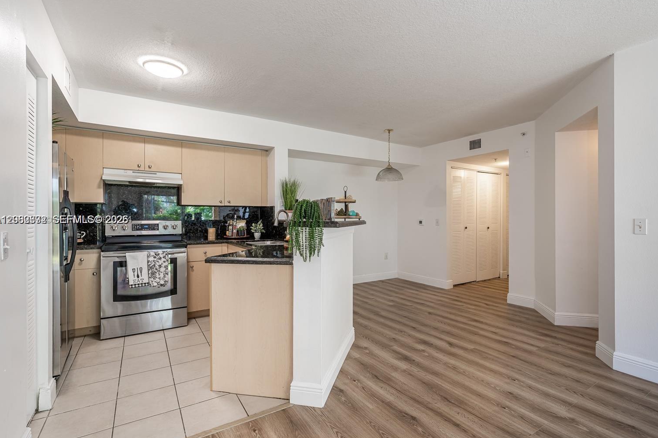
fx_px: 311
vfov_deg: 70.4
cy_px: 220
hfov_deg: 93.2
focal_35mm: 17
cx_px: 342
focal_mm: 16
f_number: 9
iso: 100
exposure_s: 1/5
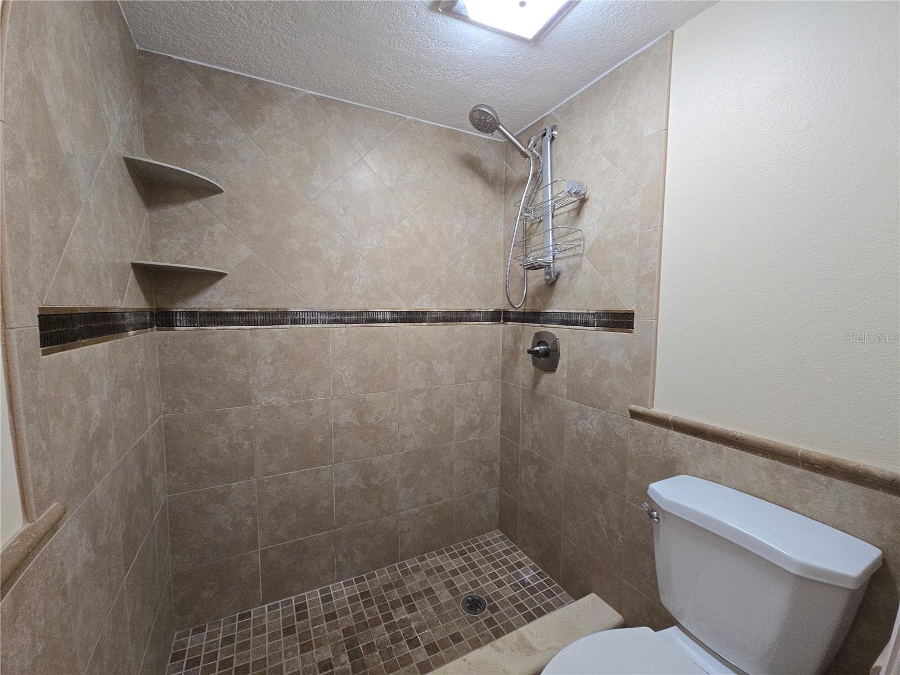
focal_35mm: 13
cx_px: 450
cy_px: 338
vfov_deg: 89.9
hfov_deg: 106.2
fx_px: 338
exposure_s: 1/60
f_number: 2.2
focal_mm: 2.2
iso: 80
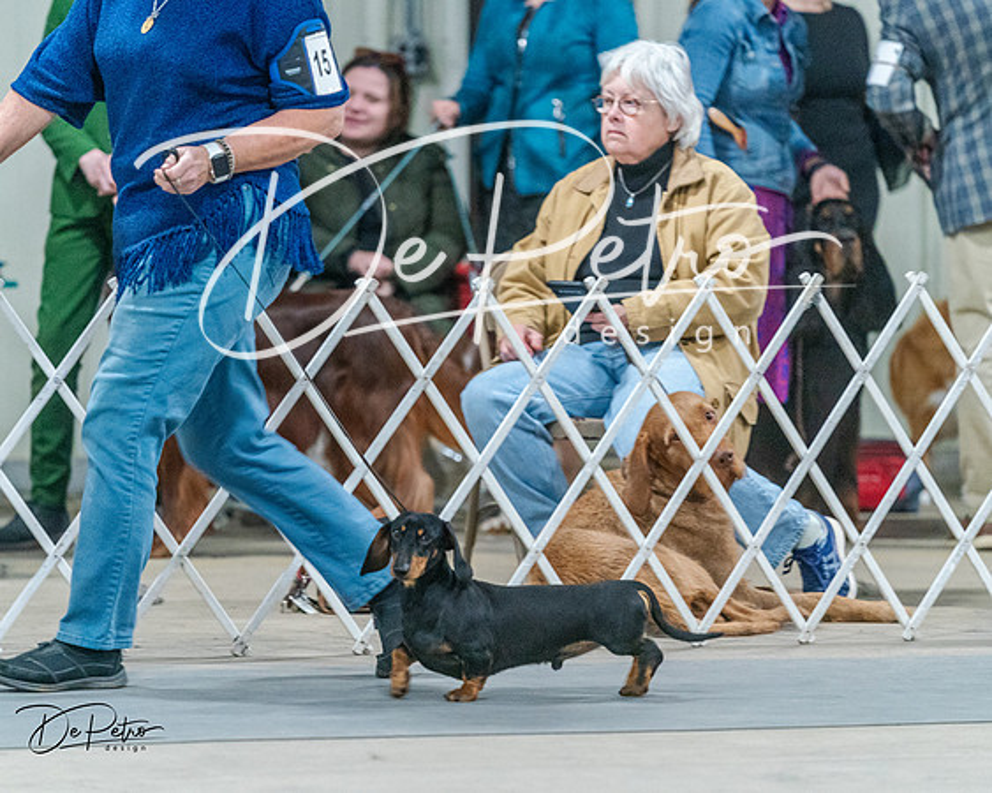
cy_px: 396
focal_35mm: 225
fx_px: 6611
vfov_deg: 6.9
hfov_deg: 8.6
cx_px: 496
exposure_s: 1/200
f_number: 3.5
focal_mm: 200
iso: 6400
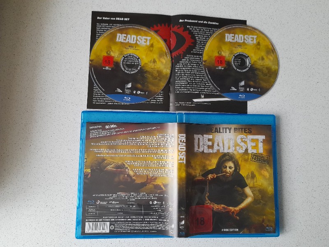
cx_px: 164
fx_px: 238
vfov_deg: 54.9
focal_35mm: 25
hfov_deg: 69.4
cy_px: 124
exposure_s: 1/50
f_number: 2
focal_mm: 4.6
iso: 400
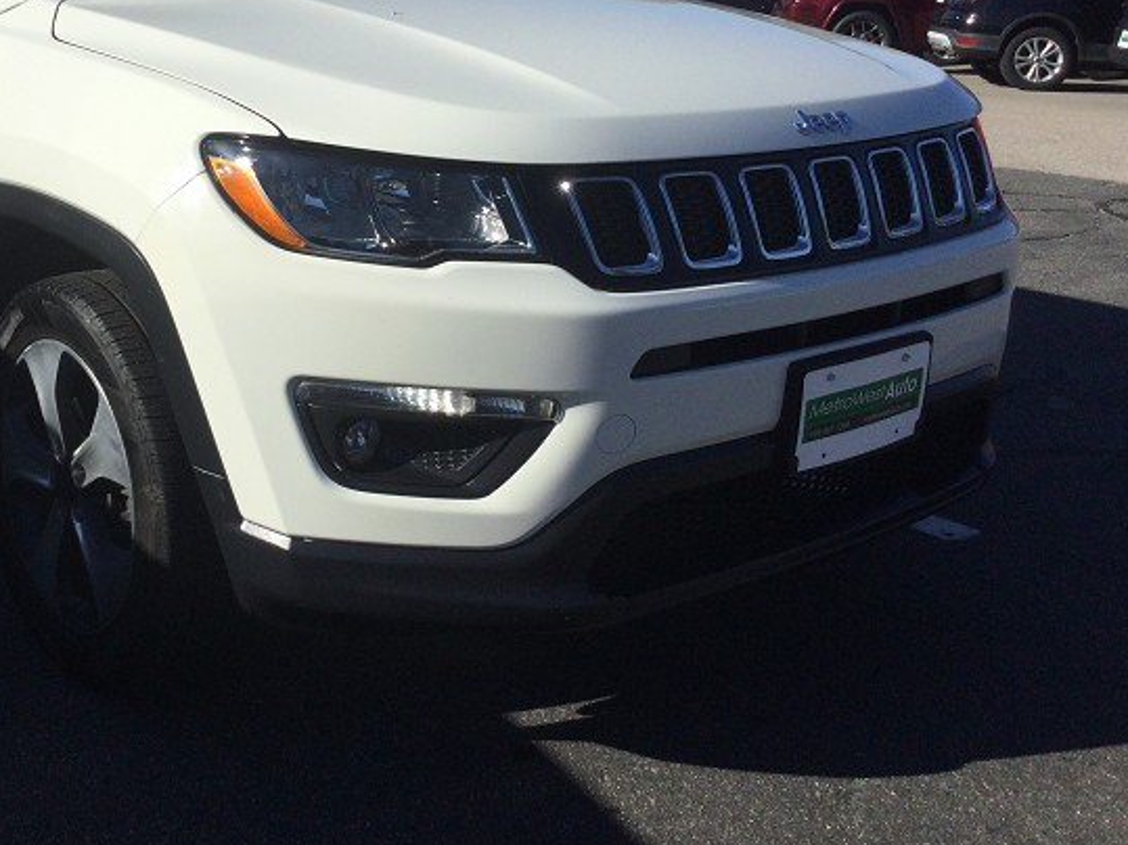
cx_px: 331
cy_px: 255
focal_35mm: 46
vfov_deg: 31.2
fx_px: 1499
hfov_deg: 40.5
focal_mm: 3.3
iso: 25
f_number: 2.4
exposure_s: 1/2551
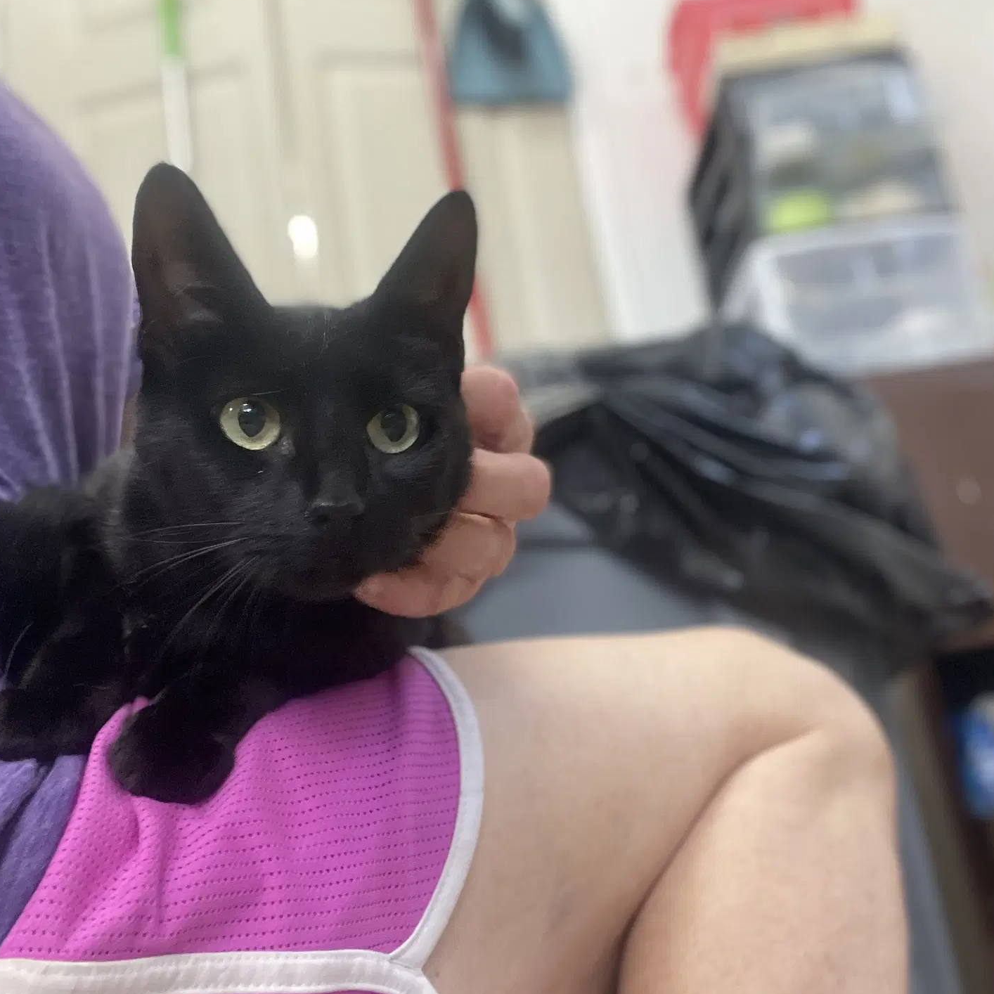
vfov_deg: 46.0
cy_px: 496
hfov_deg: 46.0
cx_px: 520
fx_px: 1170
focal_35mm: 36
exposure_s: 1/60
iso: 200
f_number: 2.2
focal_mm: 2.71
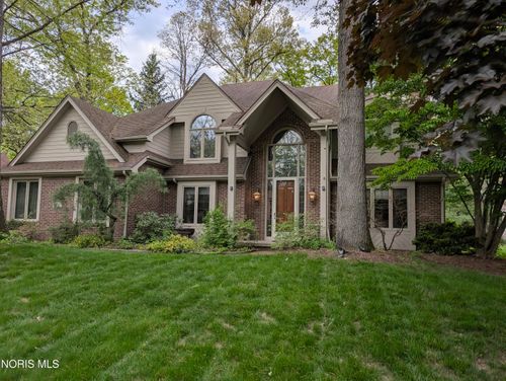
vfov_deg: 56.9
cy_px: 190
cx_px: 253
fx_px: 351
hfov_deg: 71.5
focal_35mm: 24
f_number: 1.68
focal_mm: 6.9
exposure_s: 1/331
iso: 20
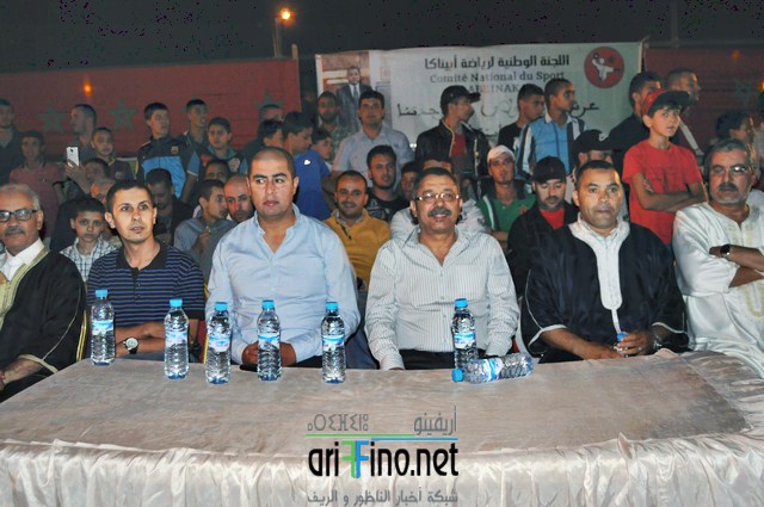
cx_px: 382
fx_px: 827
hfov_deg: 49.6
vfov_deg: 34.1
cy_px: 254
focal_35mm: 39
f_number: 4
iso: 800
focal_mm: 26
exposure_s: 1/60
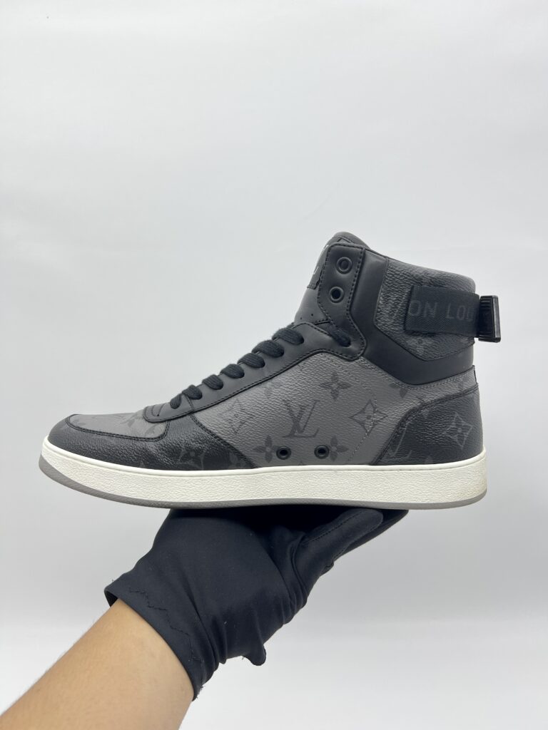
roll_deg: +0.4
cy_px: 365
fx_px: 549
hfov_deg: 53.1
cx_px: 274
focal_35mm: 26
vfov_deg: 67.3
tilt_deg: -11.5
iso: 32
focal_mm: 5.7
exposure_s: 1/116
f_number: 1.5
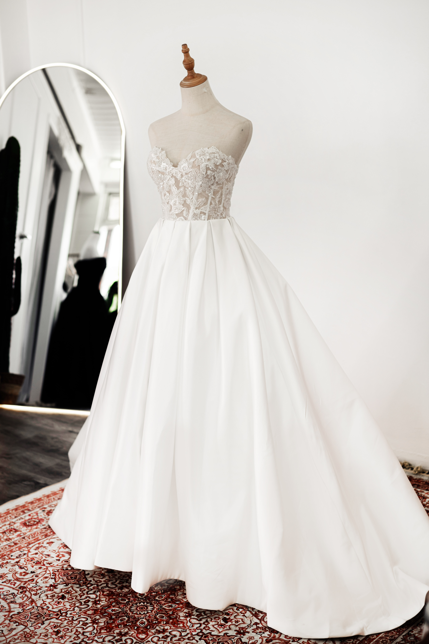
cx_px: 214
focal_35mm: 50
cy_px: 322
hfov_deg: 27.0
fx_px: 894
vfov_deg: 39.6
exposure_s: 1/125
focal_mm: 50
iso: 72
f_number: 3.2
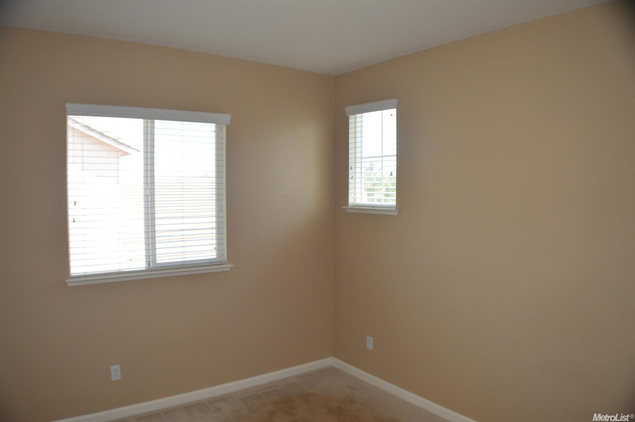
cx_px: 318
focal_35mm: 33
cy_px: 211
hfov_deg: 57.3
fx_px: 582
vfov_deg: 39.9
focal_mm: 22
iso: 200
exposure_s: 1/125
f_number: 4
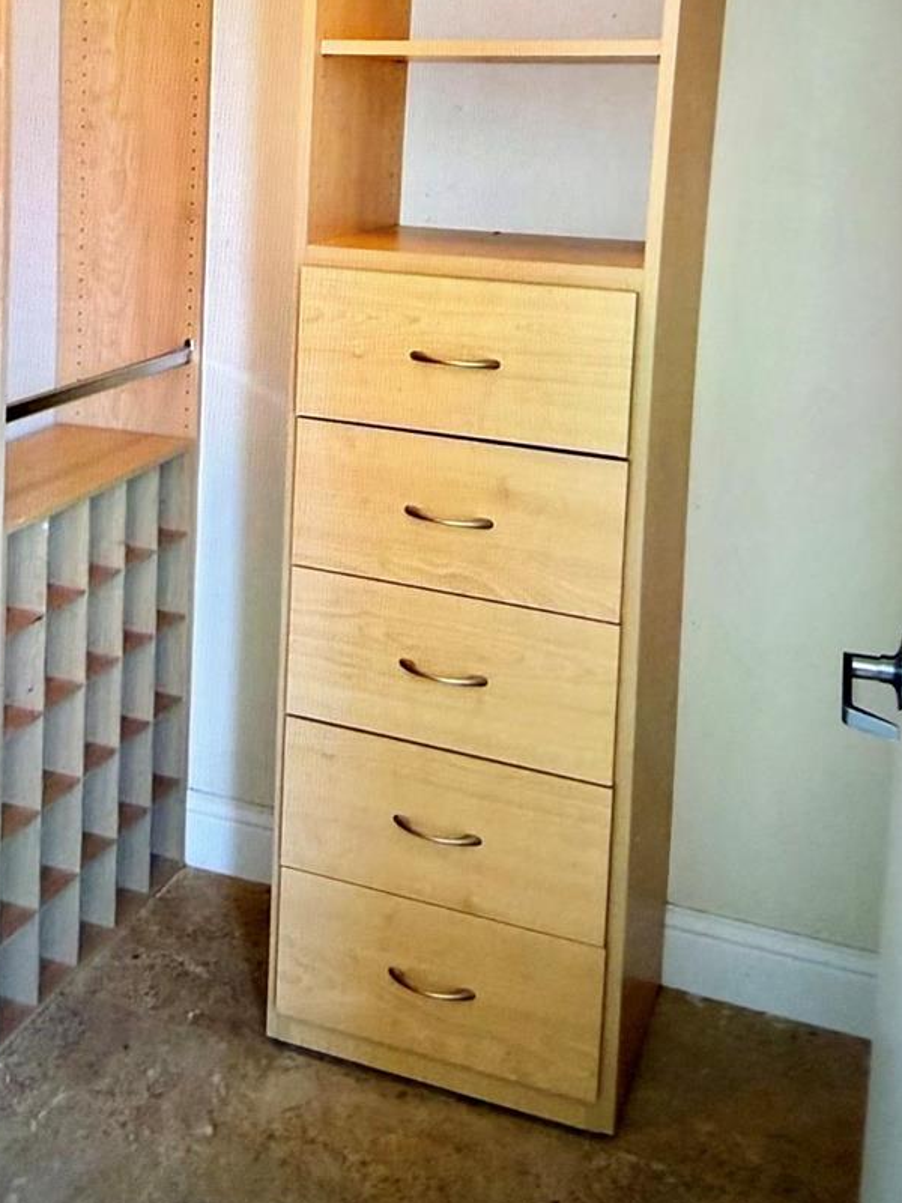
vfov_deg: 49.4
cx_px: 344
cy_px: 310
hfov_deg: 39.4
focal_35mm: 36
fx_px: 1251
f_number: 2.2
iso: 160
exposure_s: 1/60
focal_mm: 2.22
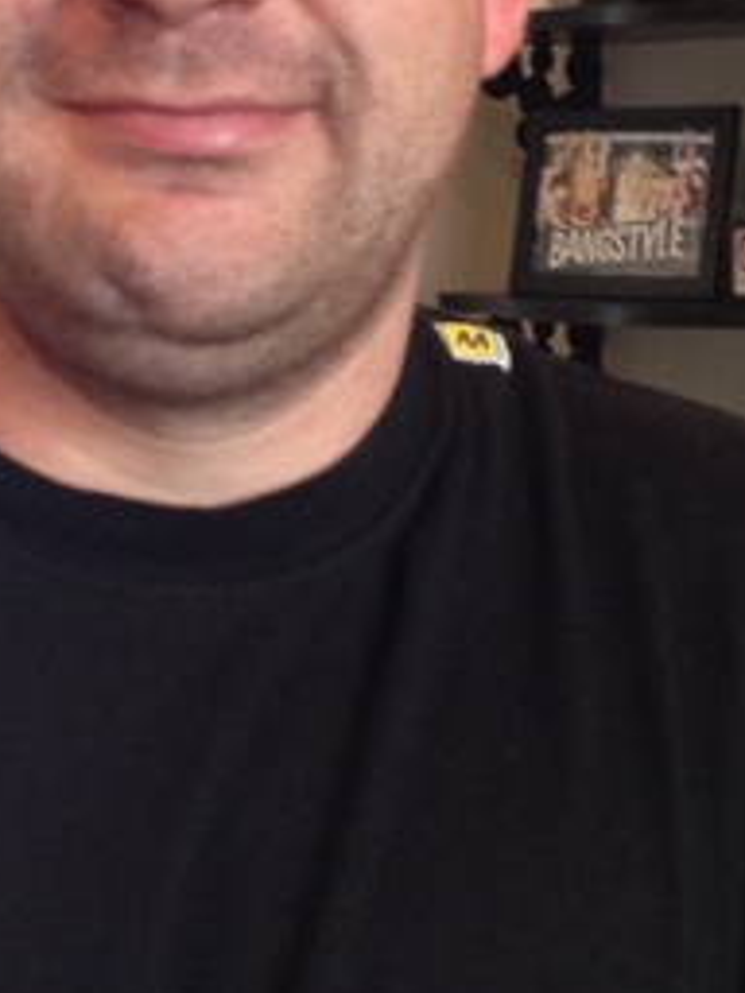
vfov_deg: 17.9
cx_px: 248
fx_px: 3157
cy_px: 467
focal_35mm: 110
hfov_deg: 13.4
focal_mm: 4.13
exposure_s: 1/20
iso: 160
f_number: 2.4
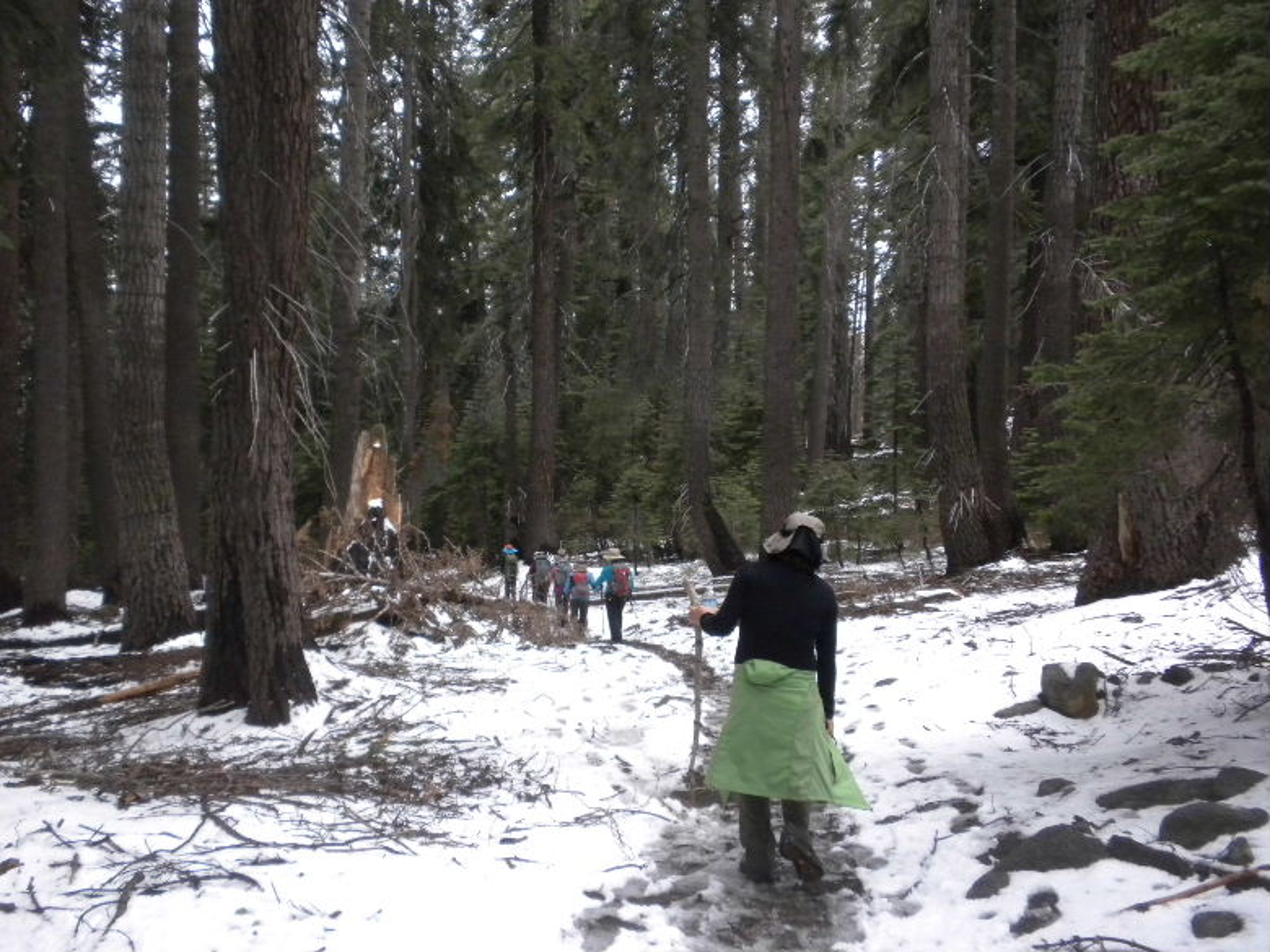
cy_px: 476
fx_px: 1357
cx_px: 635
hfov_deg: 50.1
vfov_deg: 38.7
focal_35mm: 37
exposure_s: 1/574
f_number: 3.5
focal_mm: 6.6
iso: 400
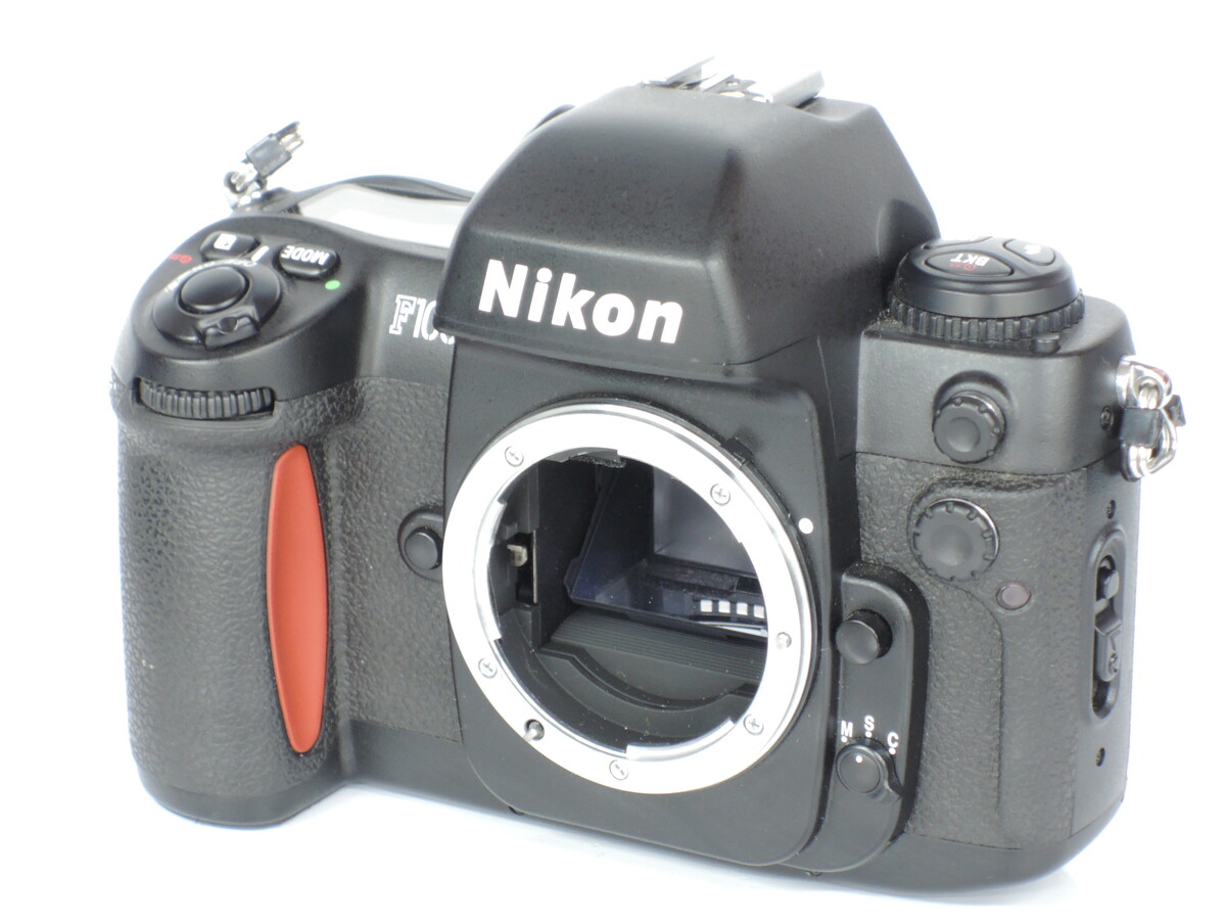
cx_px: 613
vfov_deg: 12.3
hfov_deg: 16.4
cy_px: 460
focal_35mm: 120
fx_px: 4250
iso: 400
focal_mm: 25.5
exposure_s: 1/5
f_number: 6.3
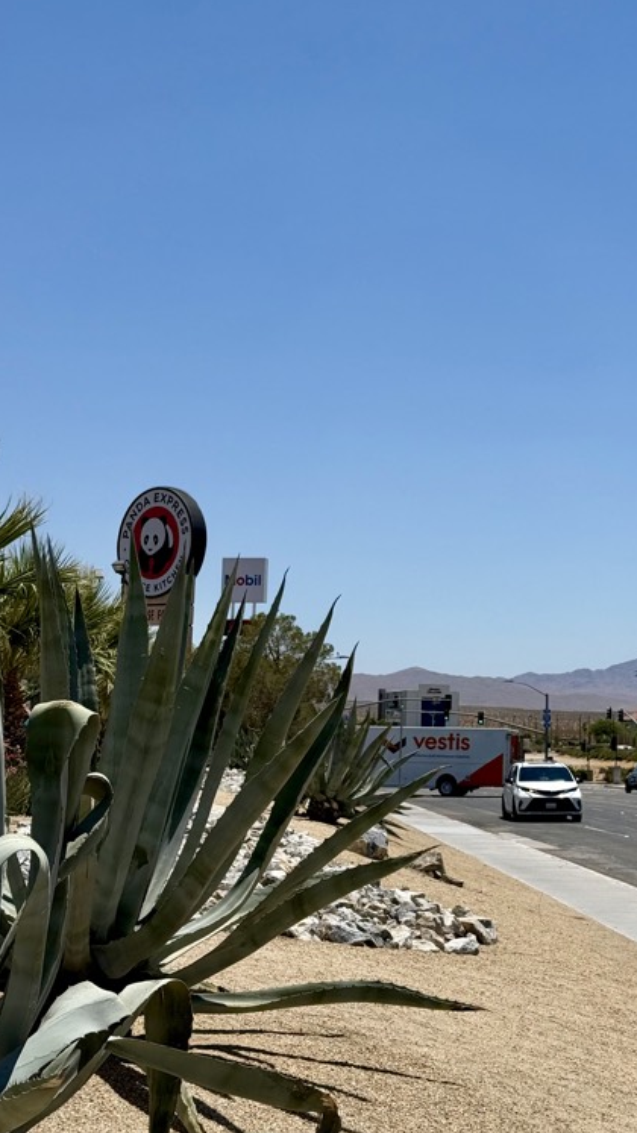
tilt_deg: +8.6
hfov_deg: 19.0
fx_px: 1892
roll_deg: -2.9
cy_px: 529
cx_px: 480
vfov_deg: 33.3
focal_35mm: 63
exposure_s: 1/9901
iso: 64
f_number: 1.78
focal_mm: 6.76
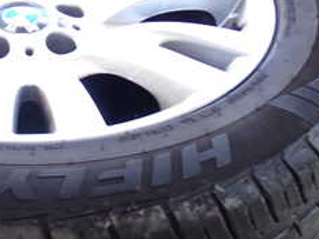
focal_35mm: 83
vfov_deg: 17.7
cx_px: 21
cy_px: 141
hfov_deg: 22.9
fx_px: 764
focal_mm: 5.79
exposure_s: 1/60
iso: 200
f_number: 2.4
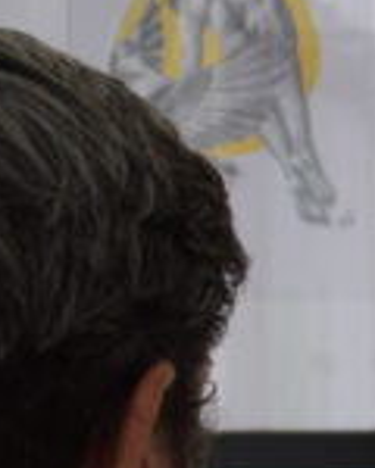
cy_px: 551
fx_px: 3732
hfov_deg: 5.5
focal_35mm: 269
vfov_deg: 7.1
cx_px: 950
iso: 500
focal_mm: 28
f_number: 4.2
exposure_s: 1/60
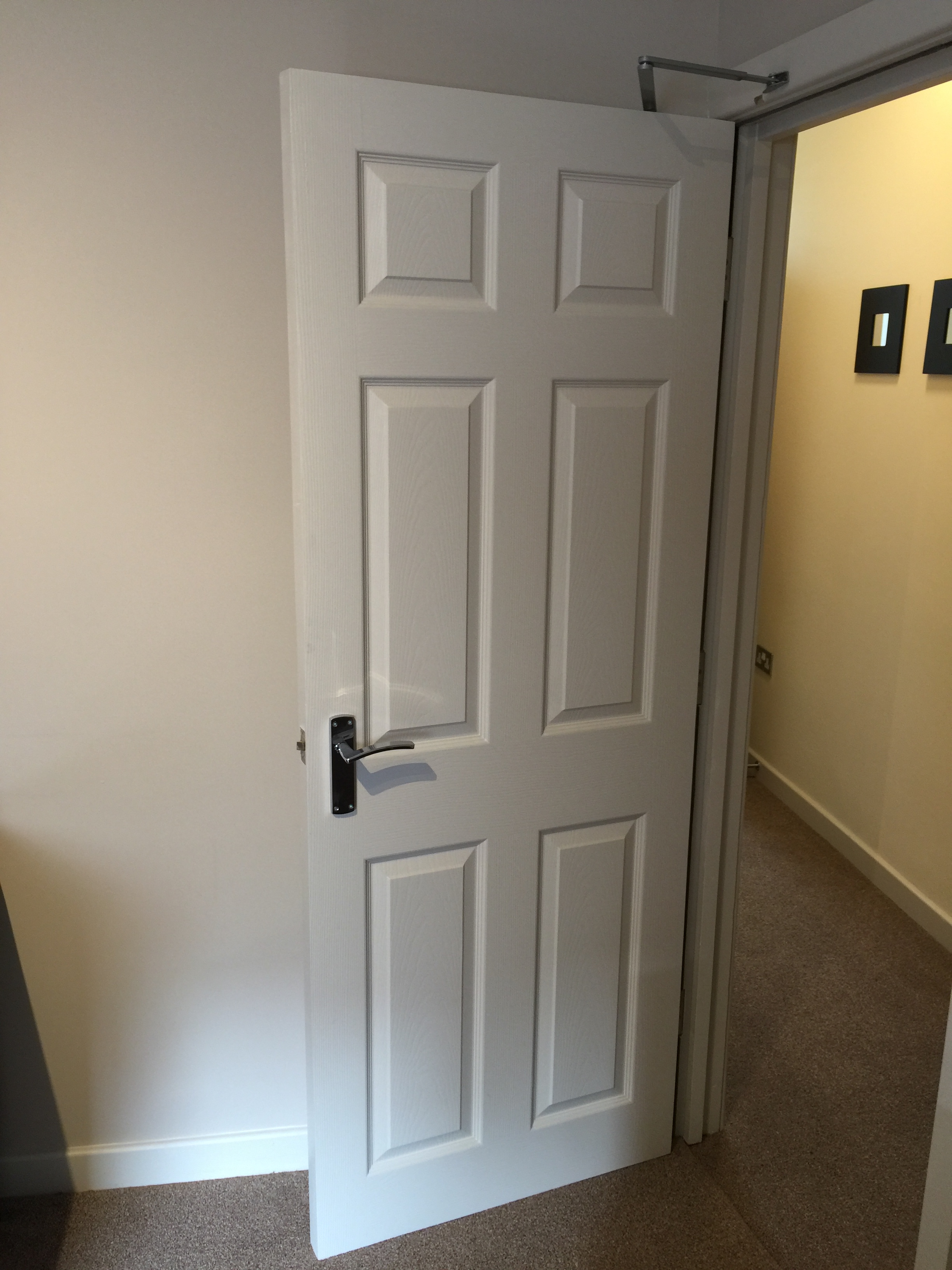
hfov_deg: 48.2
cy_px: 635
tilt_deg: -12.5
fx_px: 1063
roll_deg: -1.6
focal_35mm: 29
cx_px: 476
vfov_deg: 61.7
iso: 50
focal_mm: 4.15
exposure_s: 1/17
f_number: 2.2
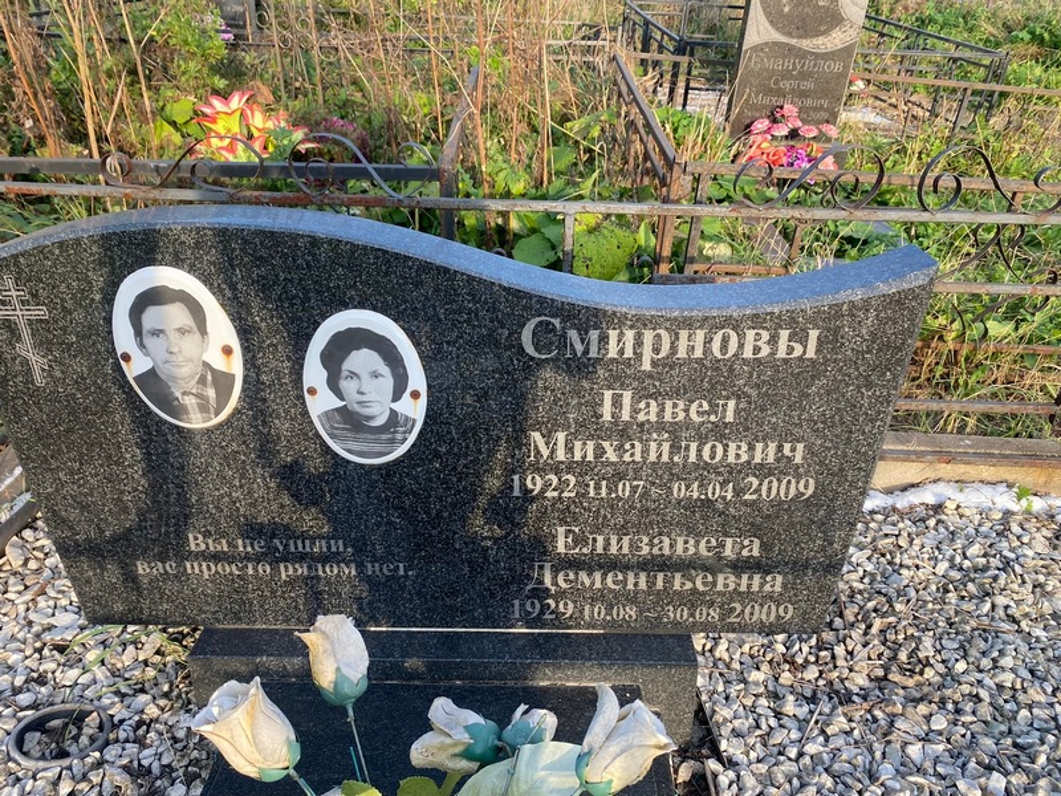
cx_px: 530
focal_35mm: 26
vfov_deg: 53.1
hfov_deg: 67.3
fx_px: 797
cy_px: 398
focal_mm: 4.25
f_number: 1.8
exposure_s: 1/411
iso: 32
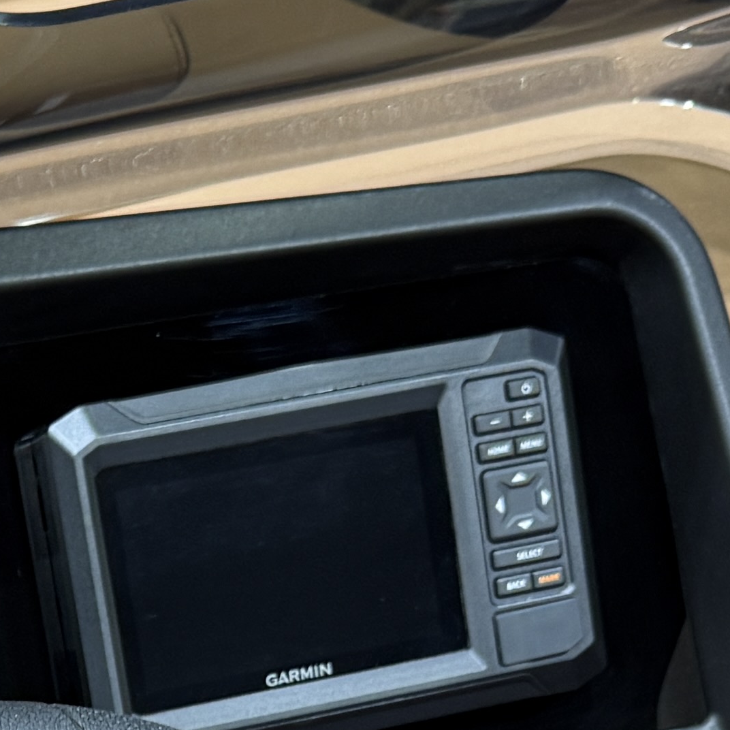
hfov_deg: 15.0
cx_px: -91
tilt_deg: -46.1
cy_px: 1174
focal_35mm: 113
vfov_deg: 14.2
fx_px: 2696
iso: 125
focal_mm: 6.76
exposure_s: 1/60
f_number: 1.78
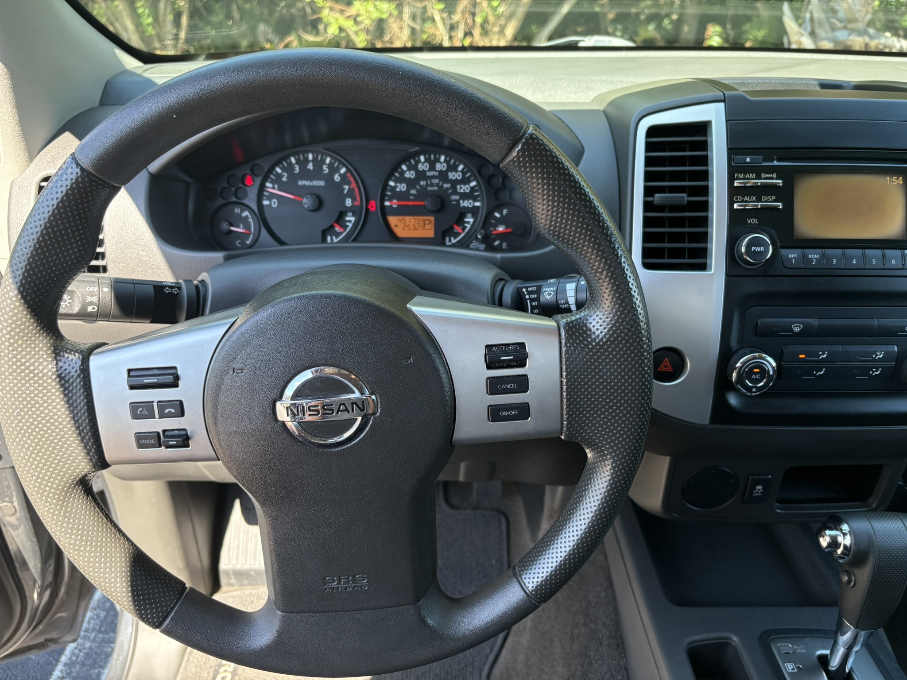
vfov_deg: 53.1
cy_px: 340
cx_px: 454
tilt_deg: -31.0
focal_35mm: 26
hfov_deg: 67.3
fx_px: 681
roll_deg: -0.6
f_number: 1.6
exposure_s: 1/243
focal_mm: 5.96
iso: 125
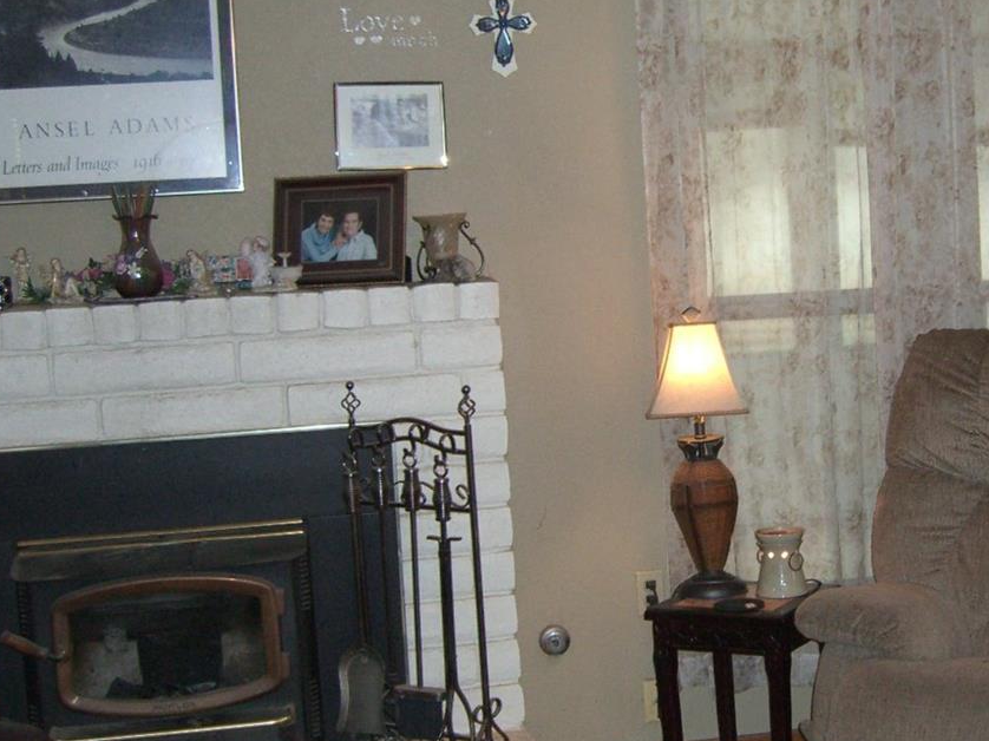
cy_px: 356
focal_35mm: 68
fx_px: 1942
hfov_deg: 28.1
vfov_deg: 21.6
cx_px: 761
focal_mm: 7.9
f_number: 2.8
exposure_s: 1/60
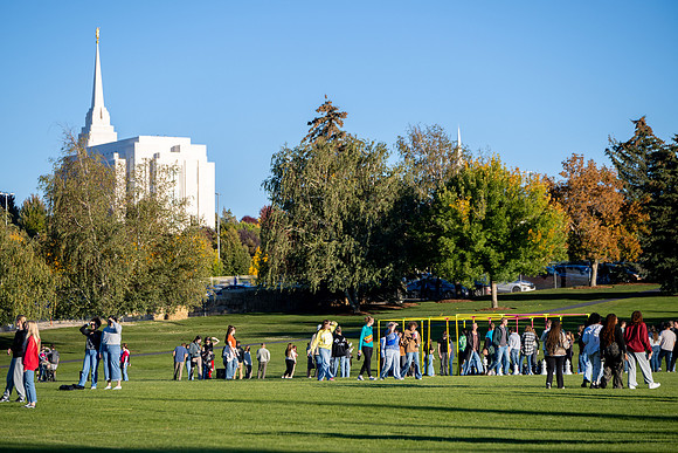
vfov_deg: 10.6
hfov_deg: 15.8
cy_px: 226
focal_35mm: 130
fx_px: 2449
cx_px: 339
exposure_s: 1/2000
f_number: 3.5
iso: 160
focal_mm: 130
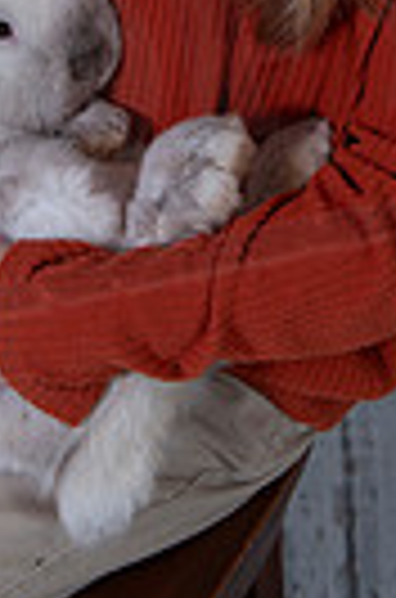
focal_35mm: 122
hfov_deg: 11.2
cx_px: 115
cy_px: -130
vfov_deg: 16.1
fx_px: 2023
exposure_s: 1/125
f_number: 5.6
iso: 100
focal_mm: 36
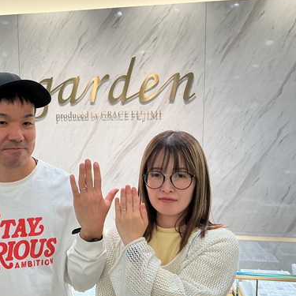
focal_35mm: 41
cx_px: 84
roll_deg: +0.3
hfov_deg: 40.1
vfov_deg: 40.8
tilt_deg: -6.5
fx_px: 397
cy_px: 169
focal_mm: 3
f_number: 1.8
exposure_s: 1/120
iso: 32
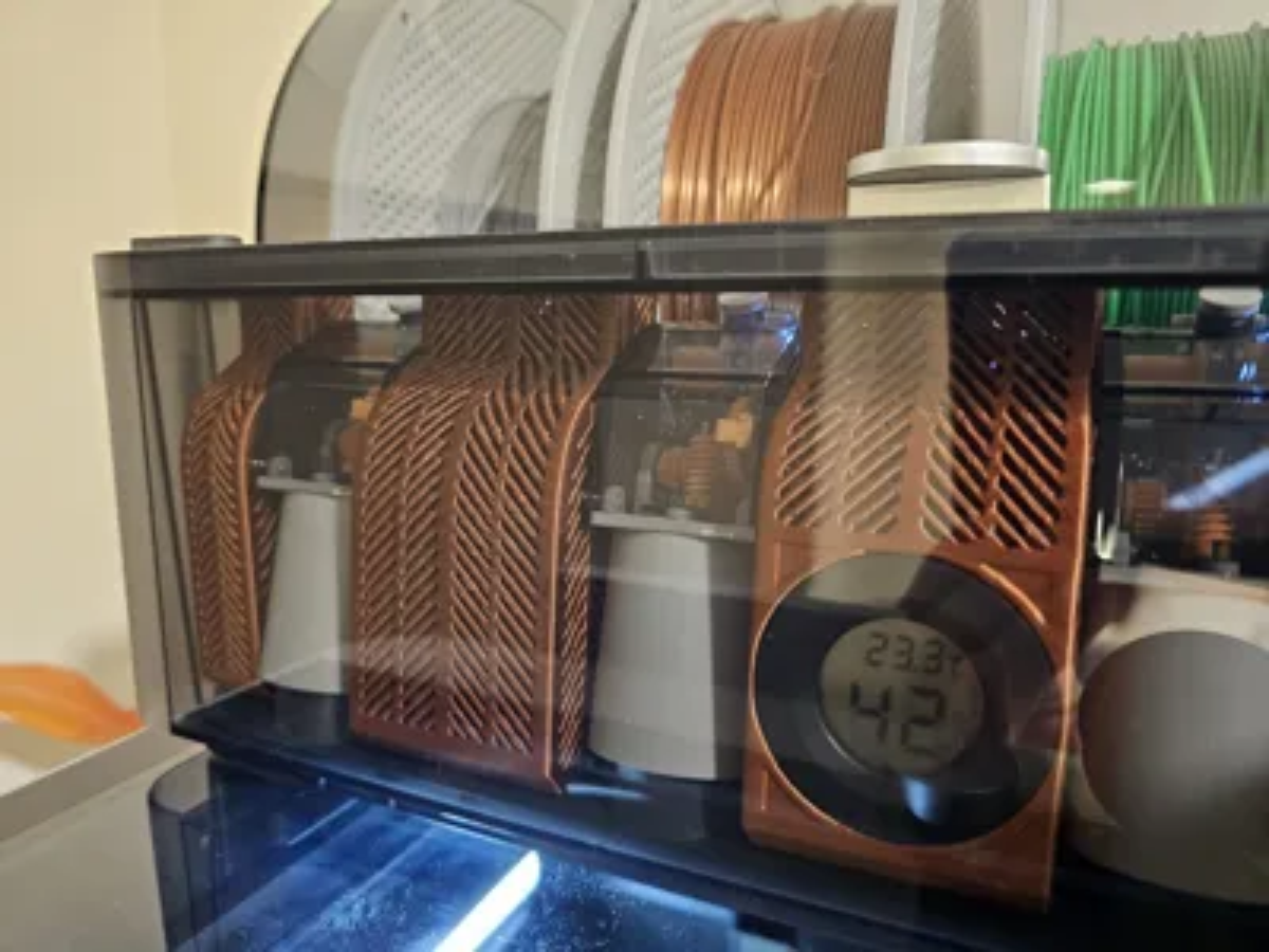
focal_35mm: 23
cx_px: 634
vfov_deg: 58.9
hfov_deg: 73.9
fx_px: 843
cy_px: 476
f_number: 1.7
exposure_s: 1/25
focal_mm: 6.3
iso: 1000
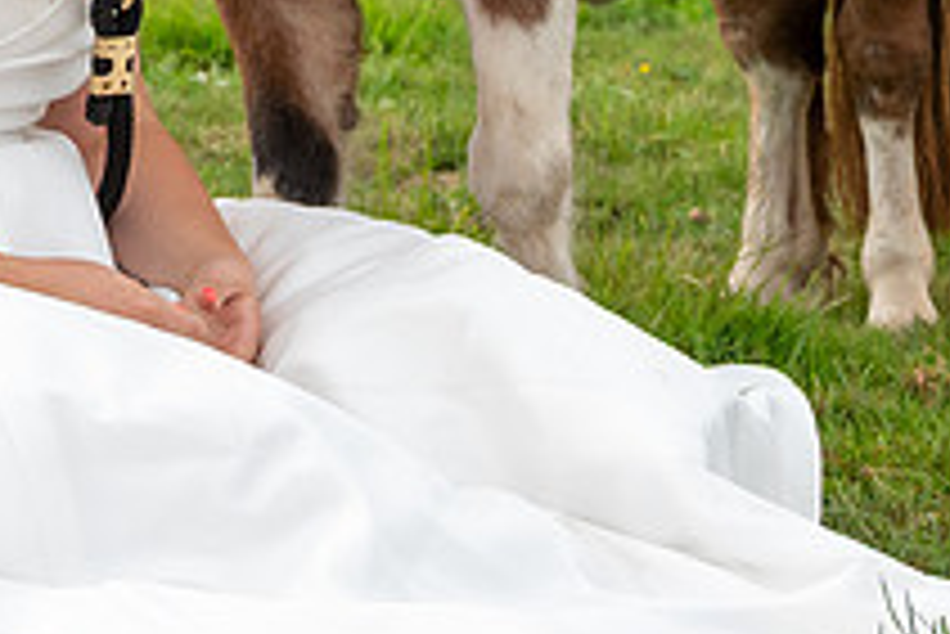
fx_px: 5889
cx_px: -86
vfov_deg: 6.1
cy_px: -429
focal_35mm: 223
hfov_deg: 9.1
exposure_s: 1/1250
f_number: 6
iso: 400
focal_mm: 60
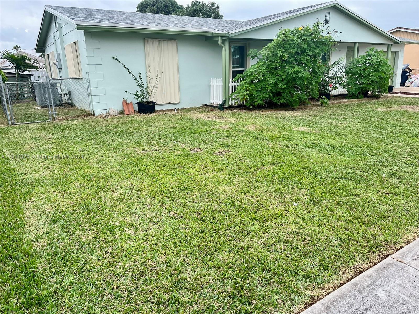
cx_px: 210
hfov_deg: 67.3
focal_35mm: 26
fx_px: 315
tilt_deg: -14.6
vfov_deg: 53.1
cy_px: 157
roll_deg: +1.6
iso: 50
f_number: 1.6
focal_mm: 5.1
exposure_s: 1/1018
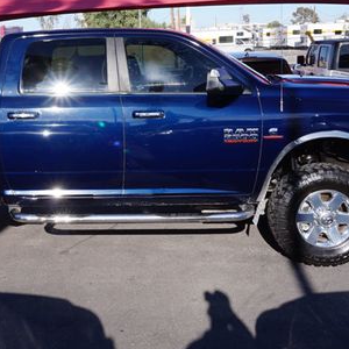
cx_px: 90
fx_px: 559
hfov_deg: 34.0
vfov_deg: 34.4
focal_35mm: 49
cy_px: 122
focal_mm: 18
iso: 100
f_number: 13
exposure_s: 1/80
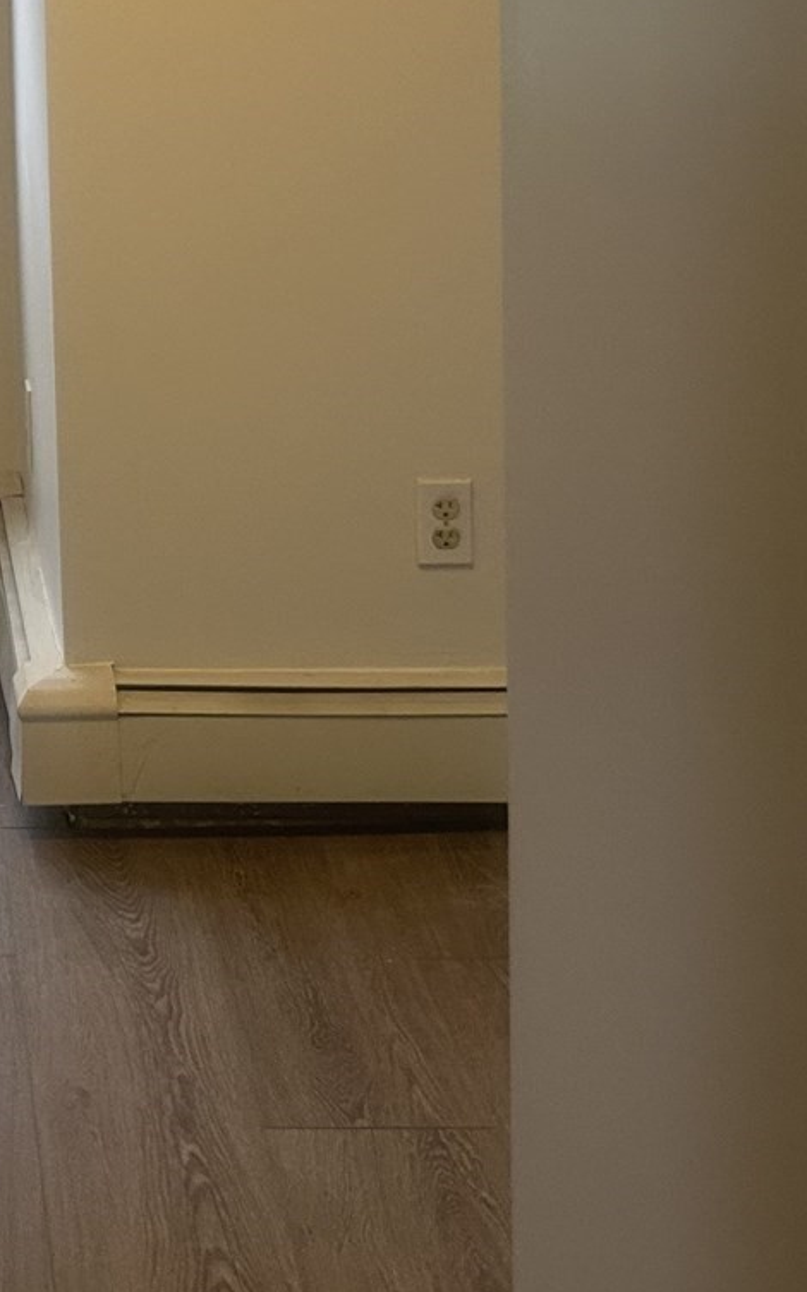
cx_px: -385
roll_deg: +1.2
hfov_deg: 16.0
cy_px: 89
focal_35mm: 75
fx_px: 2642
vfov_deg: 26.4
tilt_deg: -7.5
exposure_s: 1/120
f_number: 1.5
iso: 125
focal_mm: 5.7
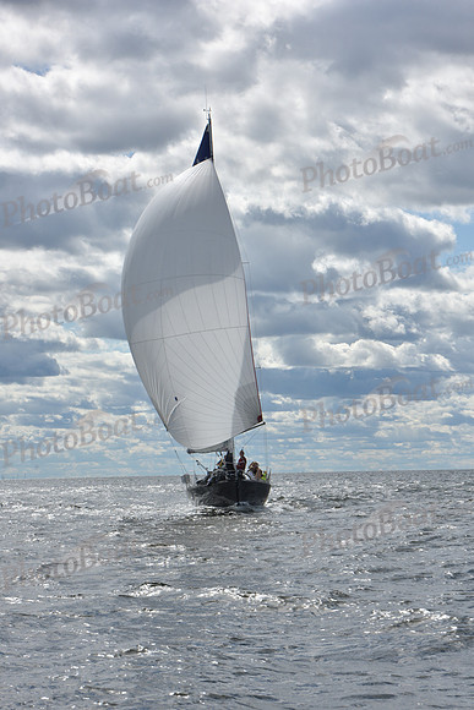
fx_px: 1934
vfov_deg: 20.8
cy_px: 355
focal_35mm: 98
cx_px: 237
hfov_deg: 14.0
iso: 250
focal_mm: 98
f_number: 11
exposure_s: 1/1000
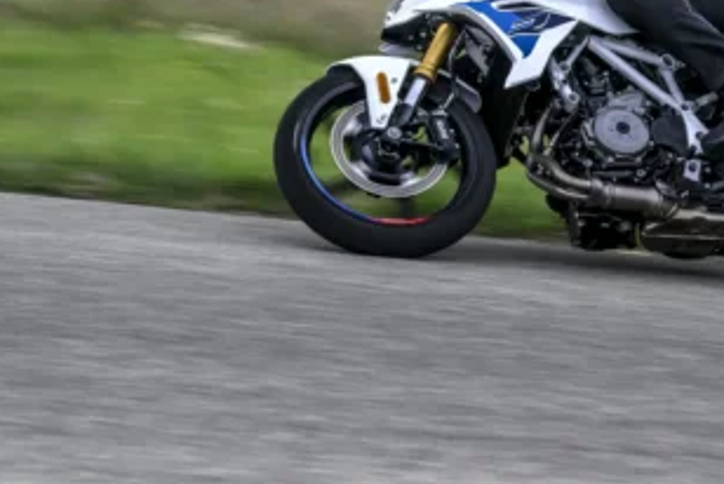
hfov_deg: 11.3
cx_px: 569
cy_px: 96
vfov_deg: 7.6
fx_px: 3643
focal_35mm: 181
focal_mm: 93
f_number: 6.3
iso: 320
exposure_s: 1/200
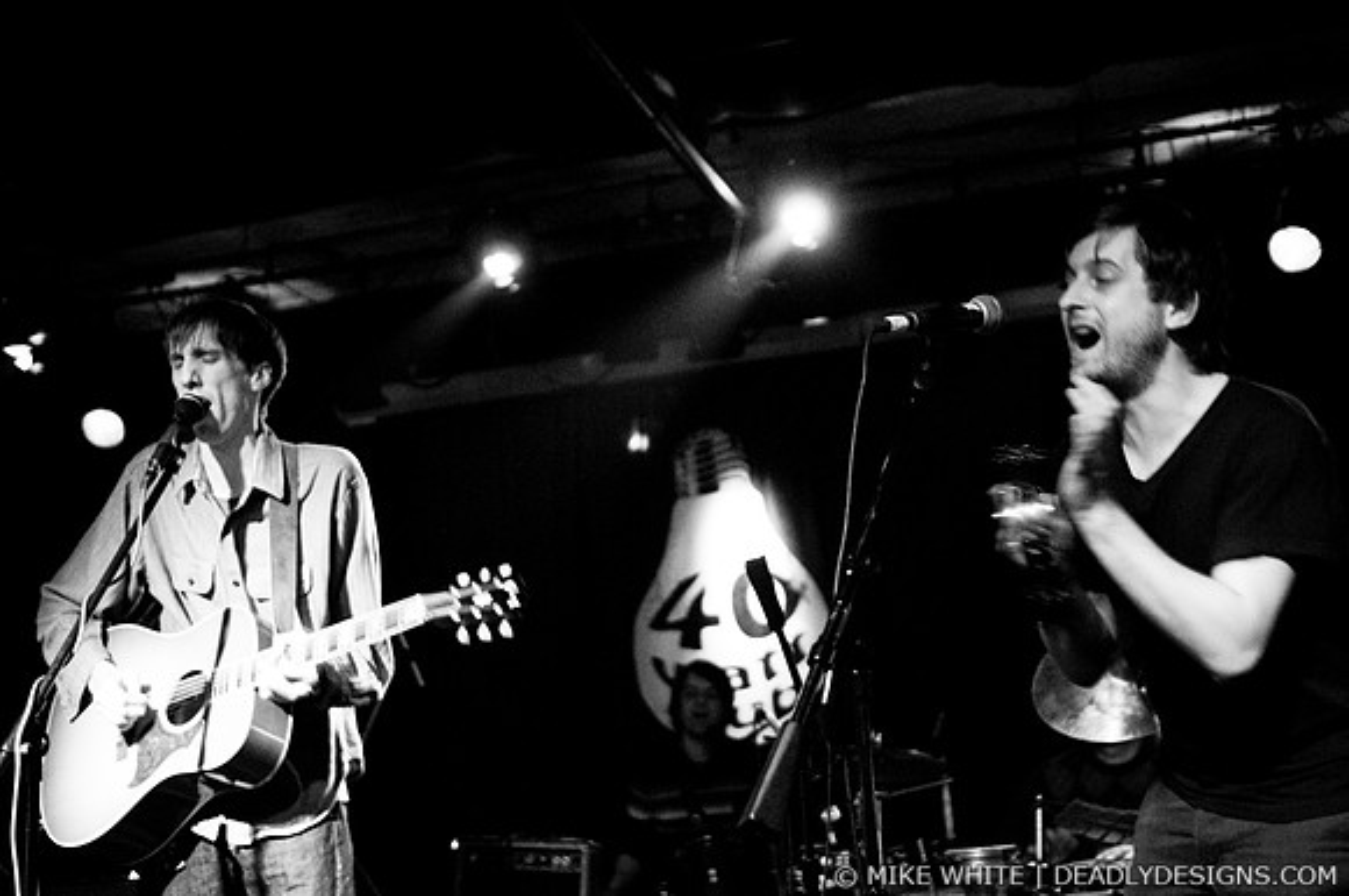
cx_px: 674
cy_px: 448
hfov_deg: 43.7
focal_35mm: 45
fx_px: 1684
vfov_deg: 29.8
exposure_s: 1/40
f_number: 1.8
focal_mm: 30
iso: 1000
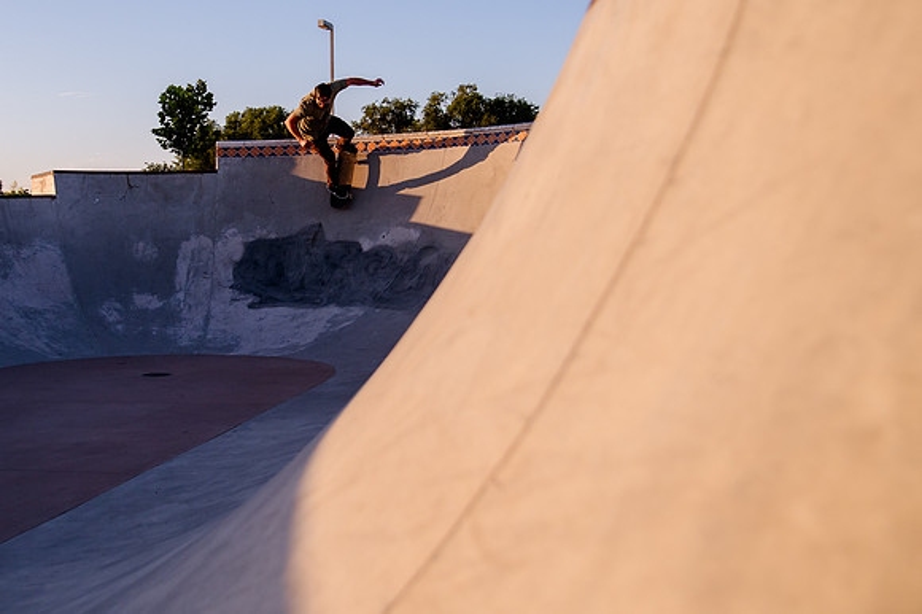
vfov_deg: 28.2
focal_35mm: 47
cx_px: 252
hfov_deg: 40.6
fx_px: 1215
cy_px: 211
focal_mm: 32
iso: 1000
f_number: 4
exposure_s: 1/3200
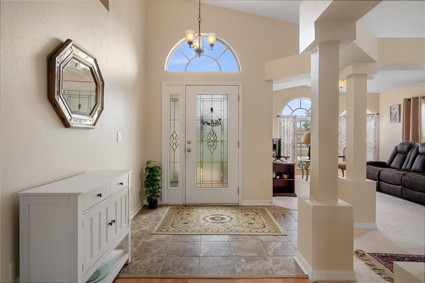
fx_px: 236
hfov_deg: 84.0
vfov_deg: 61.9
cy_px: 142
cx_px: 212
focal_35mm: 20
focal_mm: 20
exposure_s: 1/50
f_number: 9
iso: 320
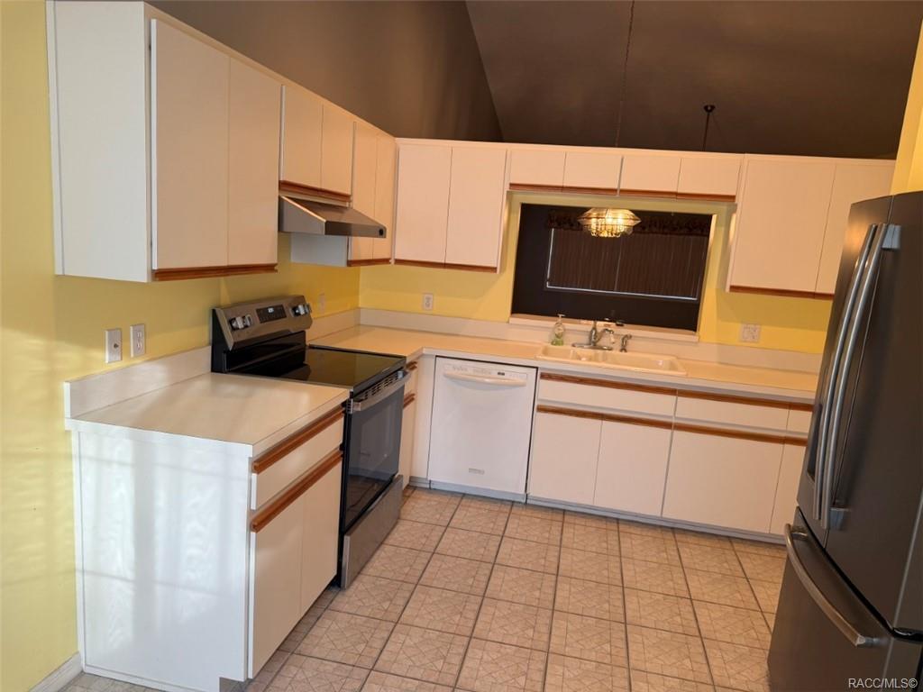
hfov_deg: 71.6
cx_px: 462
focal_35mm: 24
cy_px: 346
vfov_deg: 56.8
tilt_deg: -9.1
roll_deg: -3.9
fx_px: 640
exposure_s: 1/60
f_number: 1.78
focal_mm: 6.76
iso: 125
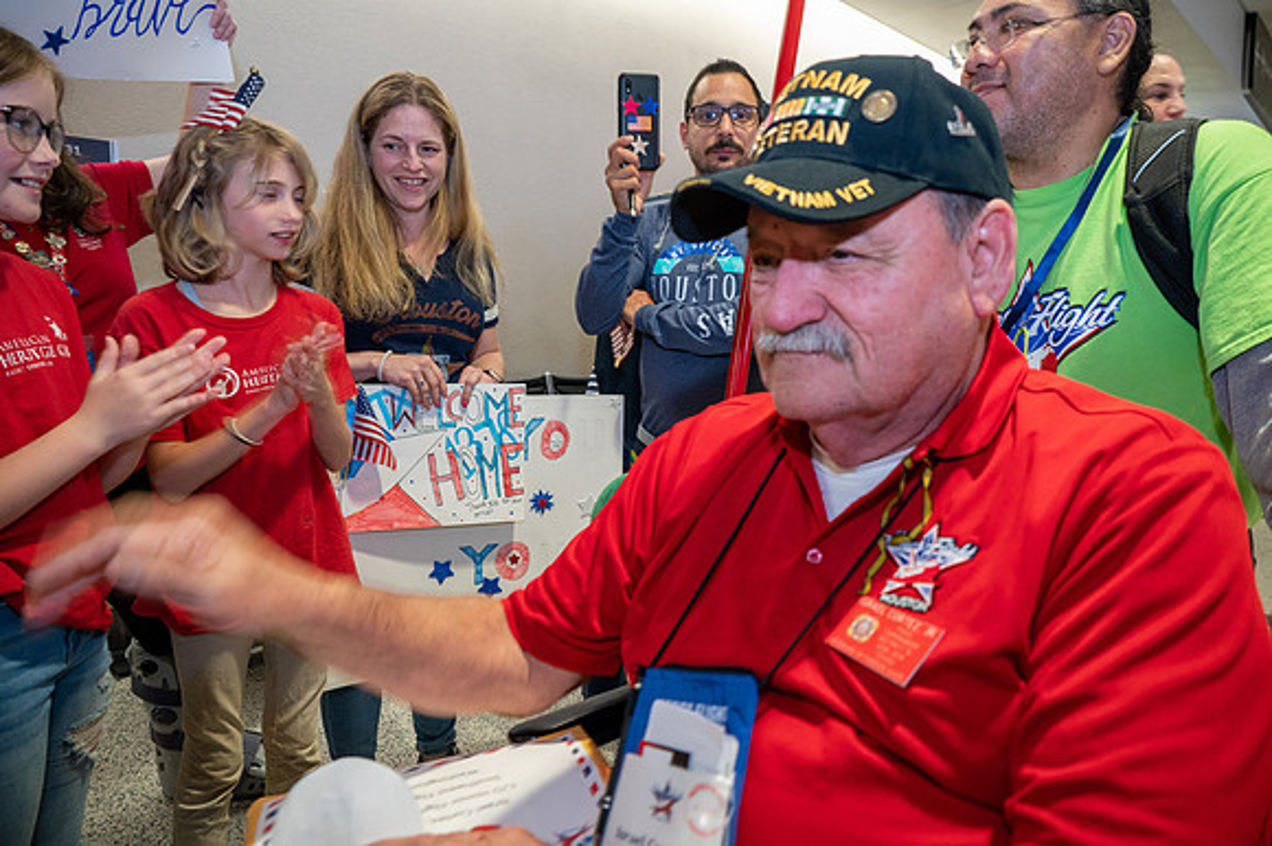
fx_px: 847
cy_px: 423
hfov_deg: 73.8
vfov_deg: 53.1
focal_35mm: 24
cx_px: 636
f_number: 4.5
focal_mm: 24
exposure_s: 1/40
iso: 1250
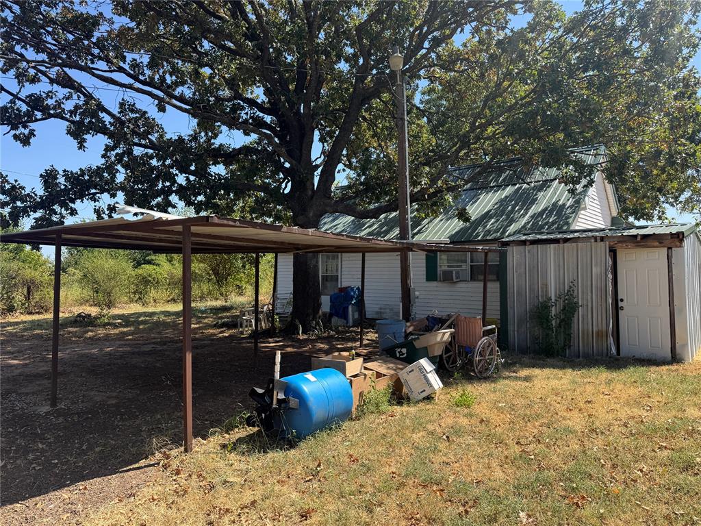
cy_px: 263
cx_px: 350
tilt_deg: +0.7
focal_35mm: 24
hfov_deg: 71.6
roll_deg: +0.1
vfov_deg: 56.8
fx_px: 486
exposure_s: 1/1767
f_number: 1.78
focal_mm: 6.76
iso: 80
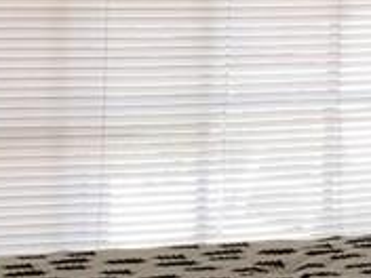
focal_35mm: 169
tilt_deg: -7.9
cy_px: -13
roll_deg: -2.1
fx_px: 1811
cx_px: 344
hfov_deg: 11.6
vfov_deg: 8.7
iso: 25
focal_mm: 4.15
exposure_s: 1/40
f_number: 2.2
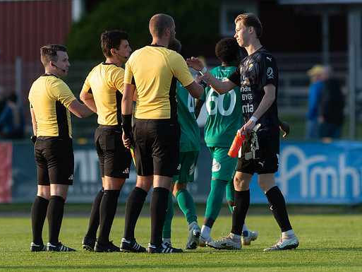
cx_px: 183
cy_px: 136
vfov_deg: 2.3
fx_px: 6820
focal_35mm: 652
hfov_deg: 3.0
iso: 640
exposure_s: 1/1600
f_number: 3.2
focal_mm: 300
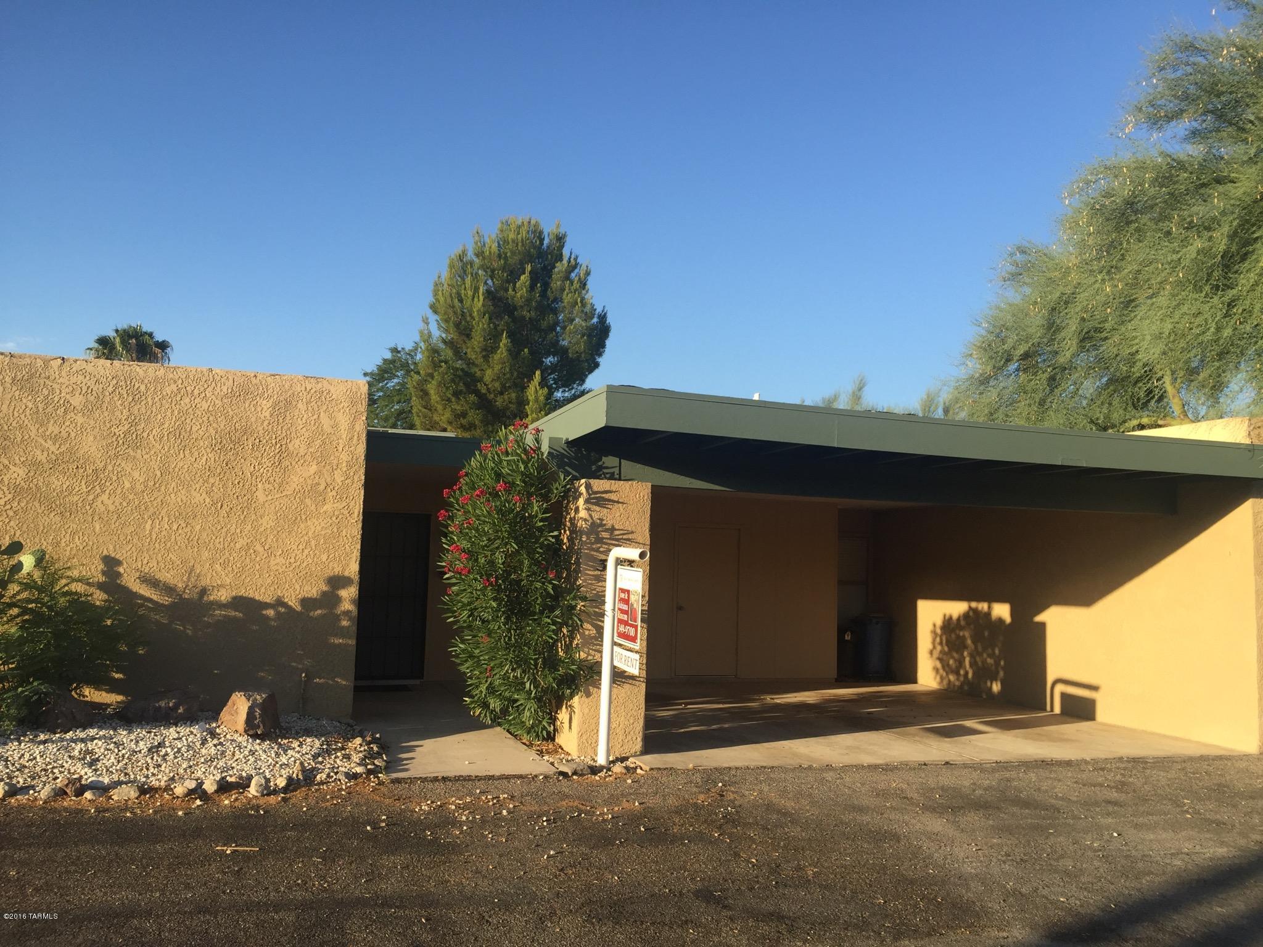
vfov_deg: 48.2
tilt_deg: +6.3
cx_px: 632
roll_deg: -1.6
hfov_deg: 61.7
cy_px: 474
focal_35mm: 29
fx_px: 1058
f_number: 2.2
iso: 32
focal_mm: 4.15
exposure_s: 1/760
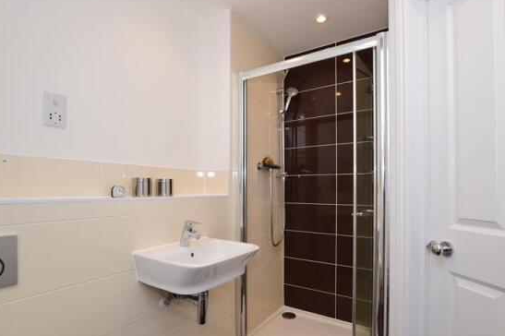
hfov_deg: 90.0
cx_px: 254
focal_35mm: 18
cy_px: 189
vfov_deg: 67.1
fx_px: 252
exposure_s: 1/25
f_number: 7.1
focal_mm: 10
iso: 200
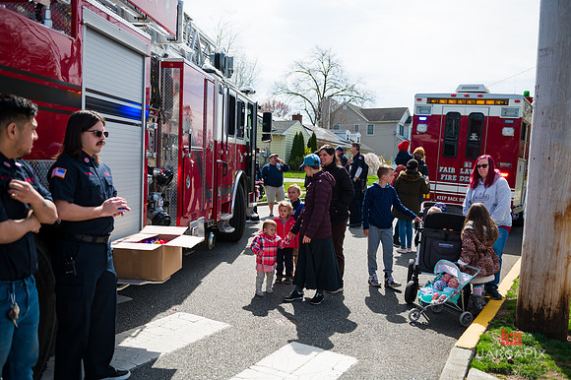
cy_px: 190
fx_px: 539
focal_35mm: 34
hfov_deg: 55.8
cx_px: 286
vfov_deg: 38.8
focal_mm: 34
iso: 200
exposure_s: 1/3200
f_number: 4
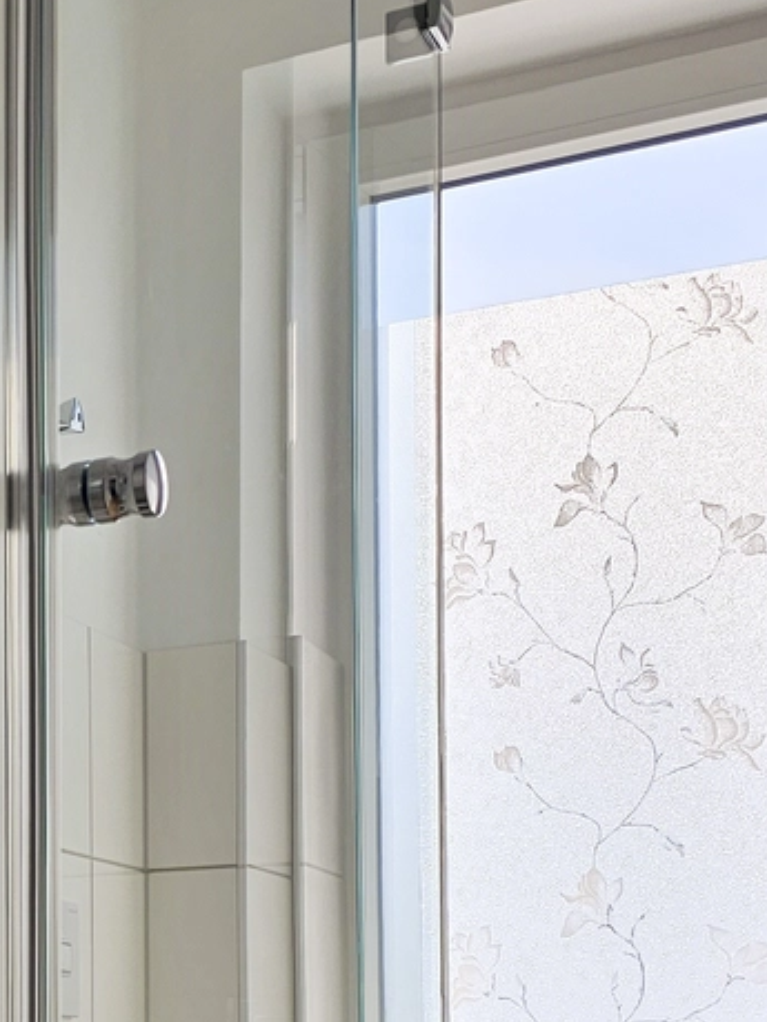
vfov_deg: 24.9
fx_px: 2216
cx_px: -341
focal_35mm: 75
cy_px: 1002
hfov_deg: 17.8
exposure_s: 1/240
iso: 10
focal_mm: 6.3
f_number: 1.7
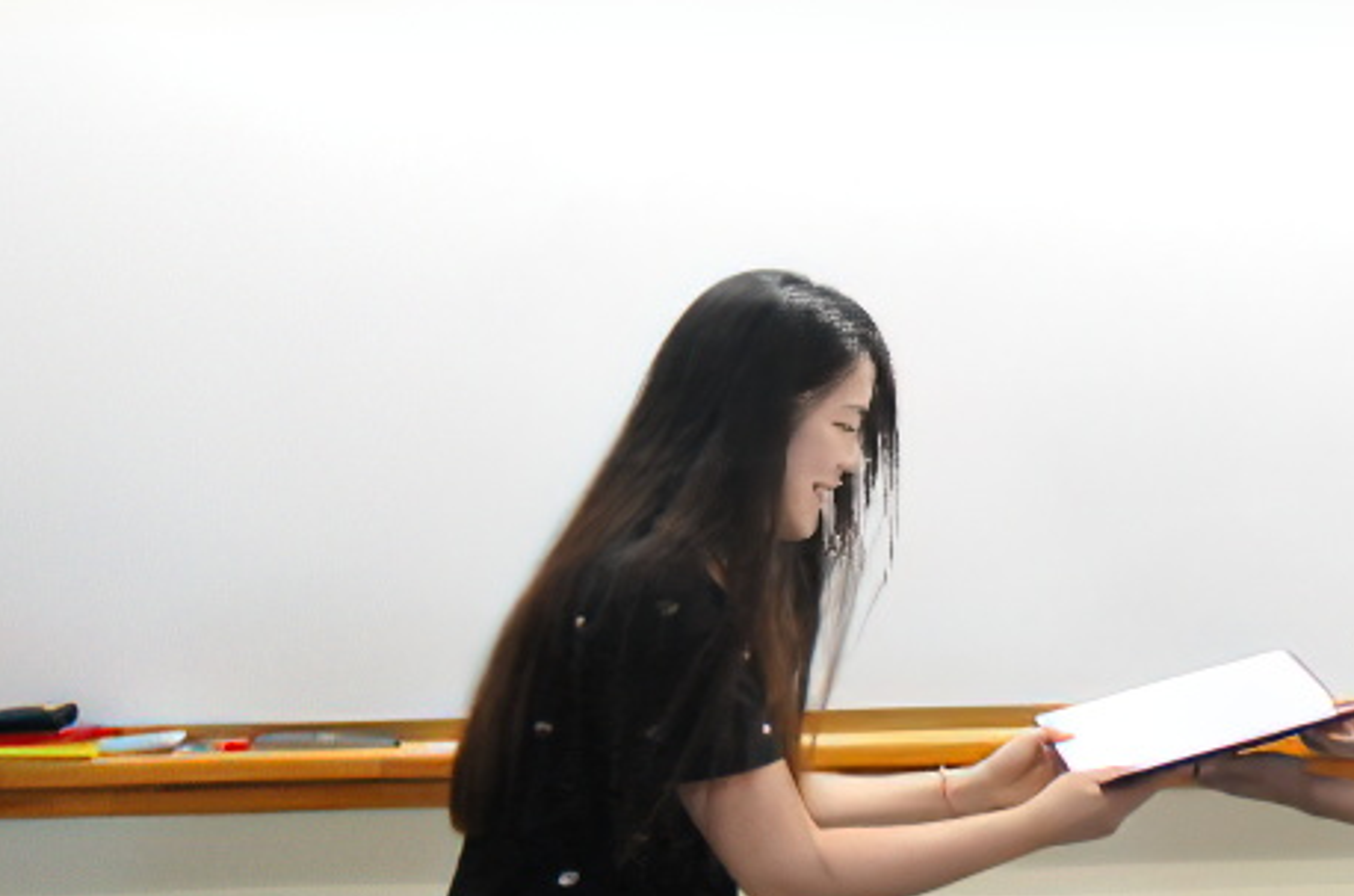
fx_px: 2514
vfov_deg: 20.1
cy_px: 237
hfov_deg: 28.2
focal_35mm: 67
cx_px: 1369
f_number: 2.8
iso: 3200
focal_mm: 22
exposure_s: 1/320
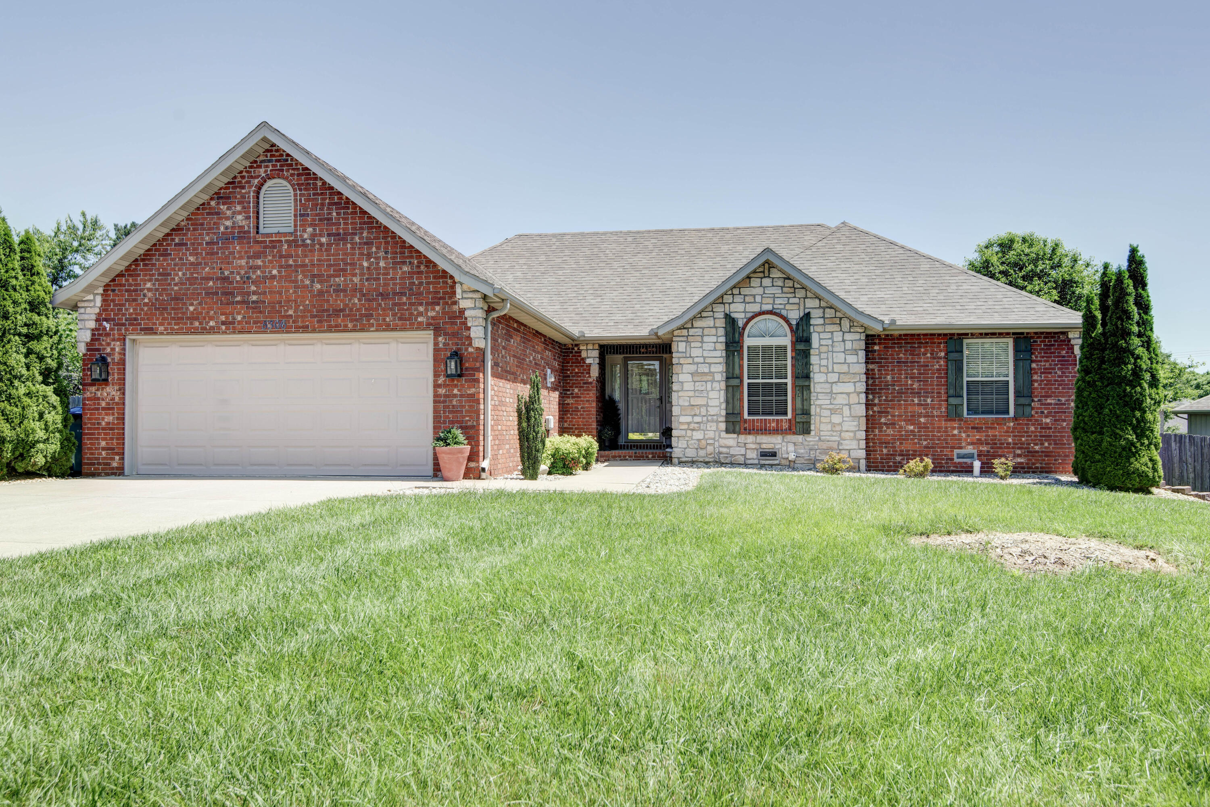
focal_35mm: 25
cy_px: 404
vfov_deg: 51.3
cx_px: 605
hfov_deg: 71.5
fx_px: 840
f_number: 6.7
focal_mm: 25
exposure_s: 1/250
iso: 100
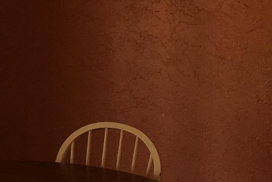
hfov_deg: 14.9
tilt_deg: -5.3
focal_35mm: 120
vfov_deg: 11.4
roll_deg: +0.5
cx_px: -214
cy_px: 68
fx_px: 907
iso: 25
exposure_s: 1/40
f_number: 2.2
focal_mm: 4.15
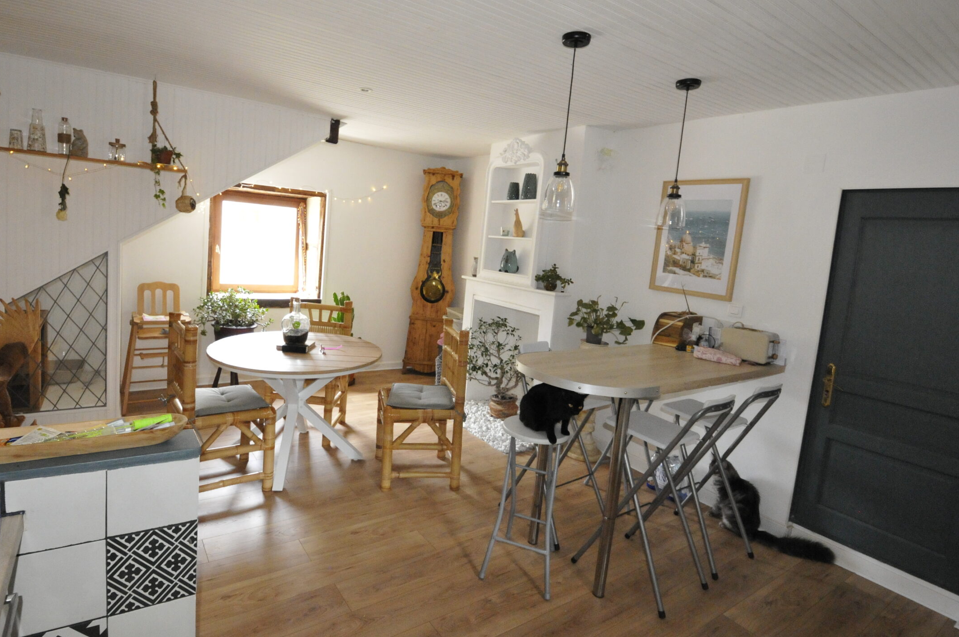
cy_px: 303
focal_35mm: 18
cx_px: 433
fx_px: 479
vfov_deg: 67.2
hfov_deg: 89.8
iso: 3200
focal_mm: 10
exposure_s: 1/60
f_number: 6.3
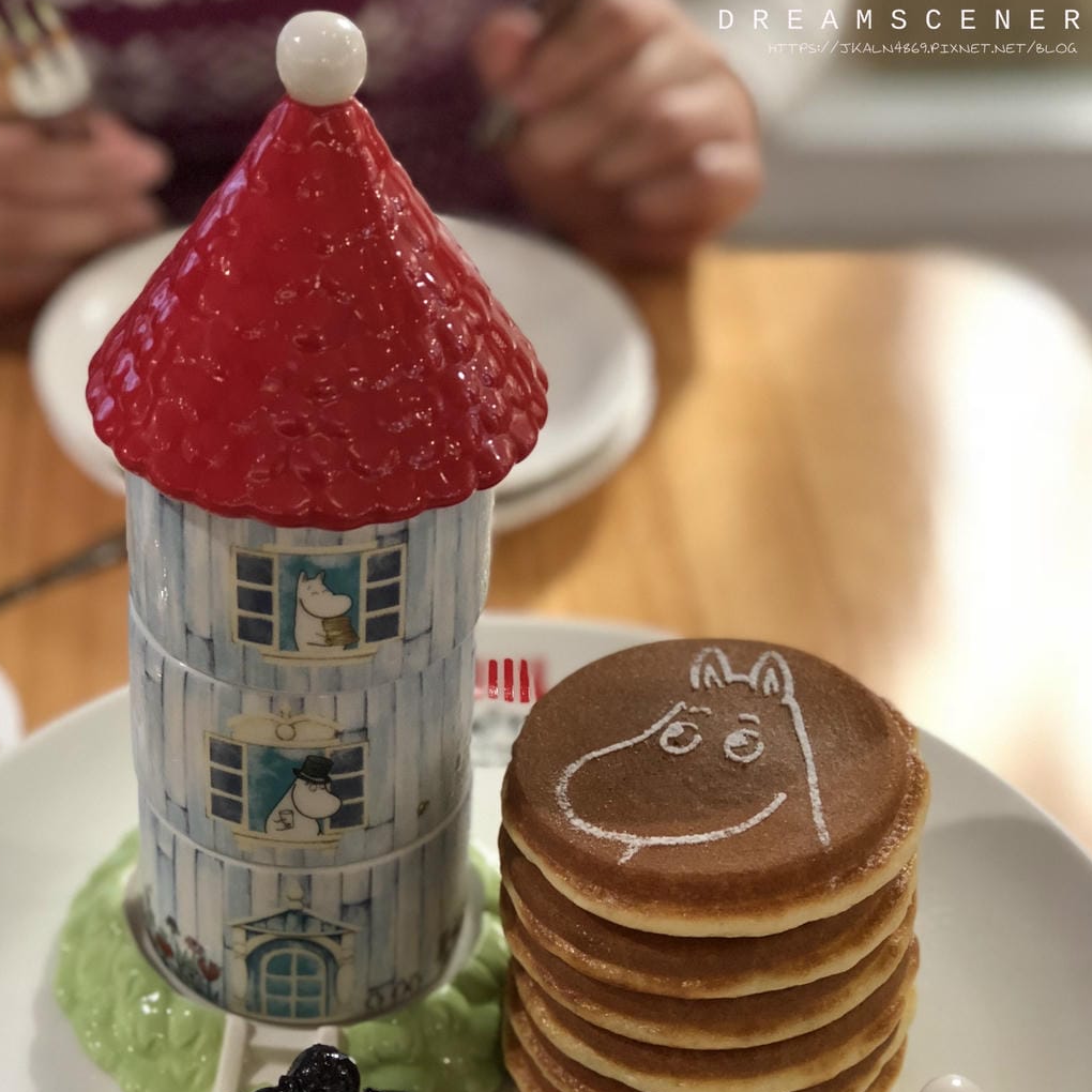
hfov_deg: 21.9
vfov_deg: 21.7
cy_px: 814
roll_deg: -1.9
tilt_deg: -39.2
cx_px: 505
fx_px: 2820
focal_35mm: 79
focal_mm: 6.6
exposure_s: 1/60
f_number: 2.8
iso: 200
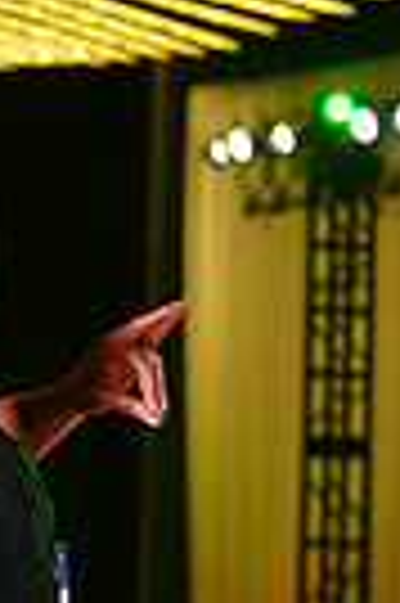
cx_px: -335
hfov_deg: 3.6
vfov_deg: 5.4
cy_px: 994
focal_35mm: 378
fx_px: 6316
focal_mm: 87
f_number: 4
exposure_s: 1/400
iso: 2500
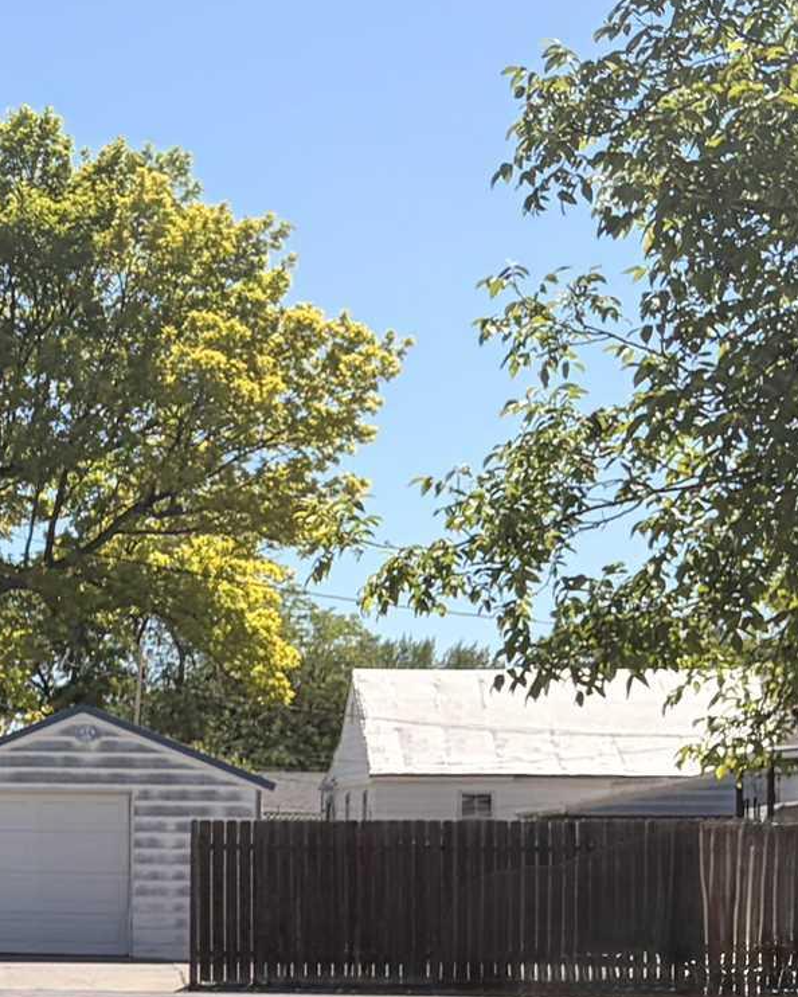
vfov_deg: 18.0
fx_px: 3099
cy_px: 855
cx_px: -591
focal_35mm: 105
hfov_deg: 13.3
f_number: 1.6
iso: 50
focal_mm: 5.96
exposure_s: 1/3831
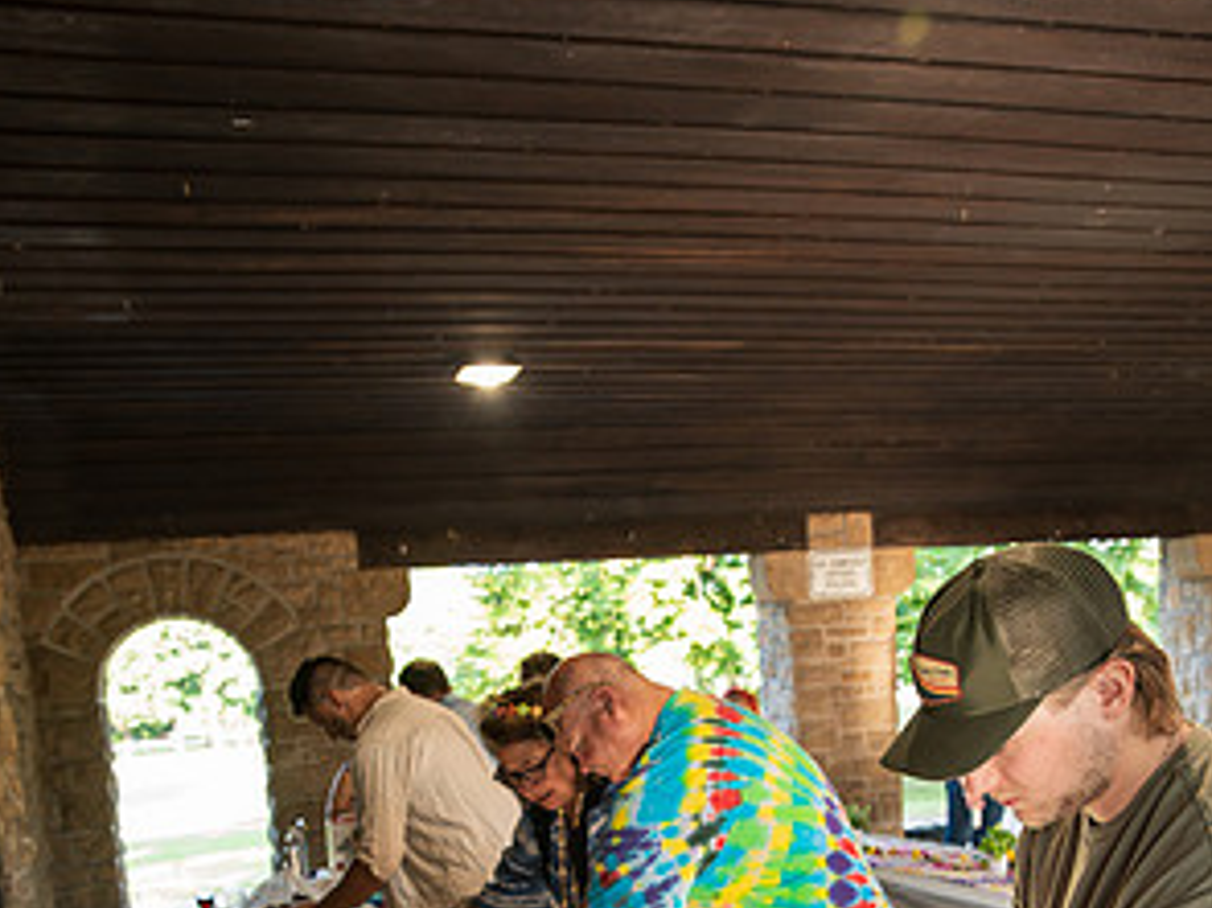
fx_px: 1435
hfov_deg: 45.8
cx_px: 602
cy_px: 859
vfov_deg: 32.9
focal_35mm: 41
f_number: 4
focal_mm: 28
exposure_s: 1/200
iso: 1600
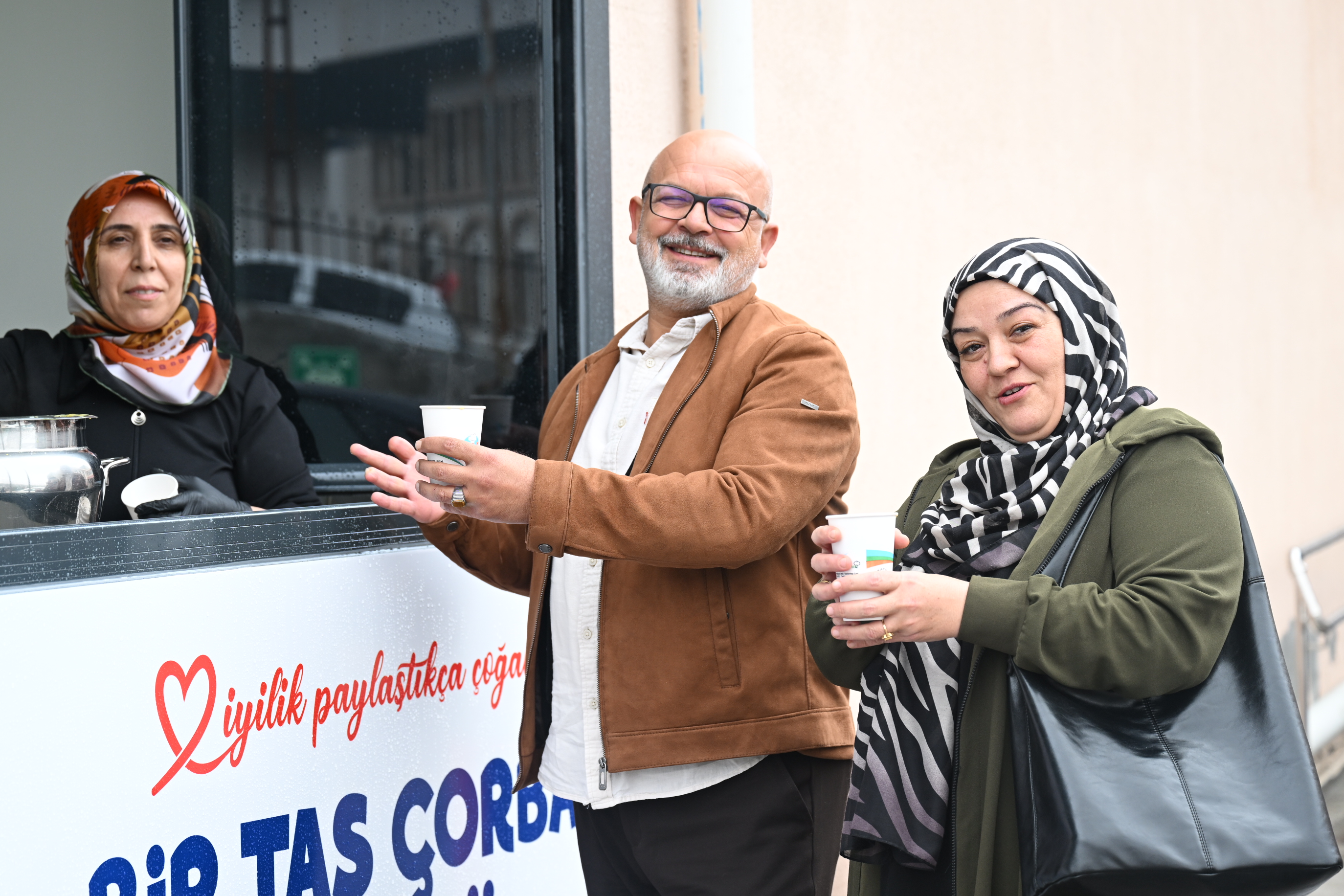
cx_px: 614
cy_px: 477
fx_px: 2949
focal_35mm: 79
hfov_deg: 25.7
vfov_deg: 17.3
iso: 320
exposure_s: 1/160
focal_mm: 67
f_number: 3.5
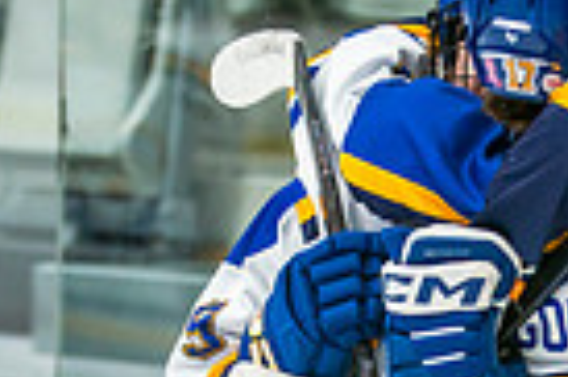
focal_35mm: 509
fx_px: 8021
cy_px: 557
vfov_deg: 2.7
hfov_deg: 4.1
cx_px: 456
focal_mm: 120
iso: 1000
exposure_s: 1/640
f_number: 2.8
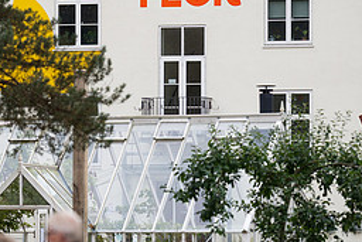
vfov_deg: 3.8
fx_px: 3652
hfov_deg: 5.7
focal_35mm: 363
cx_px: 126
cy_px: 77
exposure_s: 1/2000
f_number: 2.8
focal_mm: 155
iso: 640
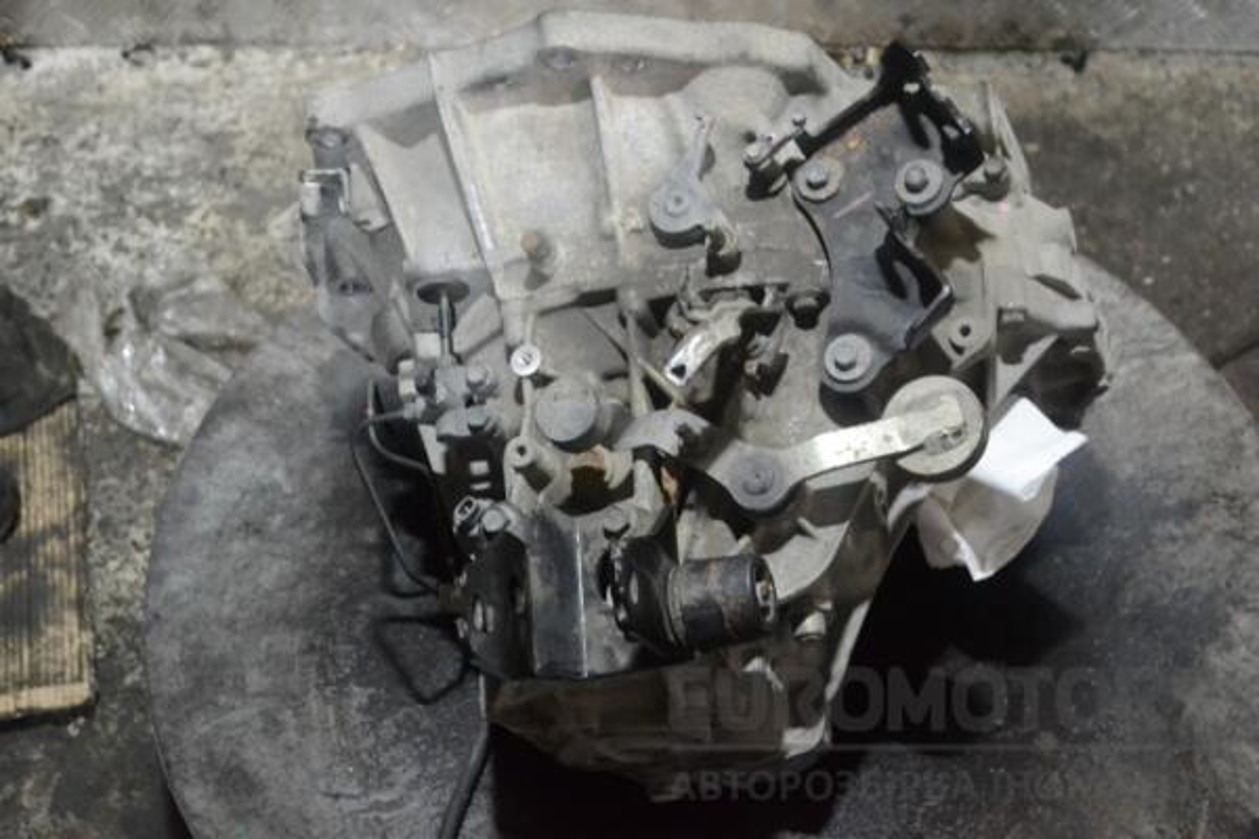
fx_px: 2203
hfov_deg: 31.9
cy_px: 420
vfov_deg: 21.6
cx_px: 630
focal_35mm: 63
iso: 3200
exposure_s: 1/25
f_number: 5.3
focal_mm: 42
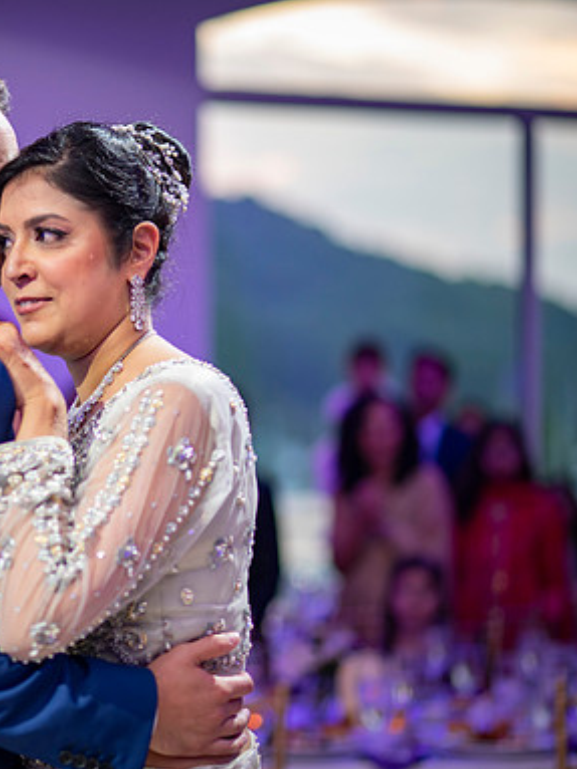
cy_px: 382
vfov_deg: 14.9
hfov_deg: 11.1
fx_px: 2935
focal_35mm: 132
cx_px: 40
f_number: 2
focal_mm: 85
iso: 500
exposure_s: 1/160
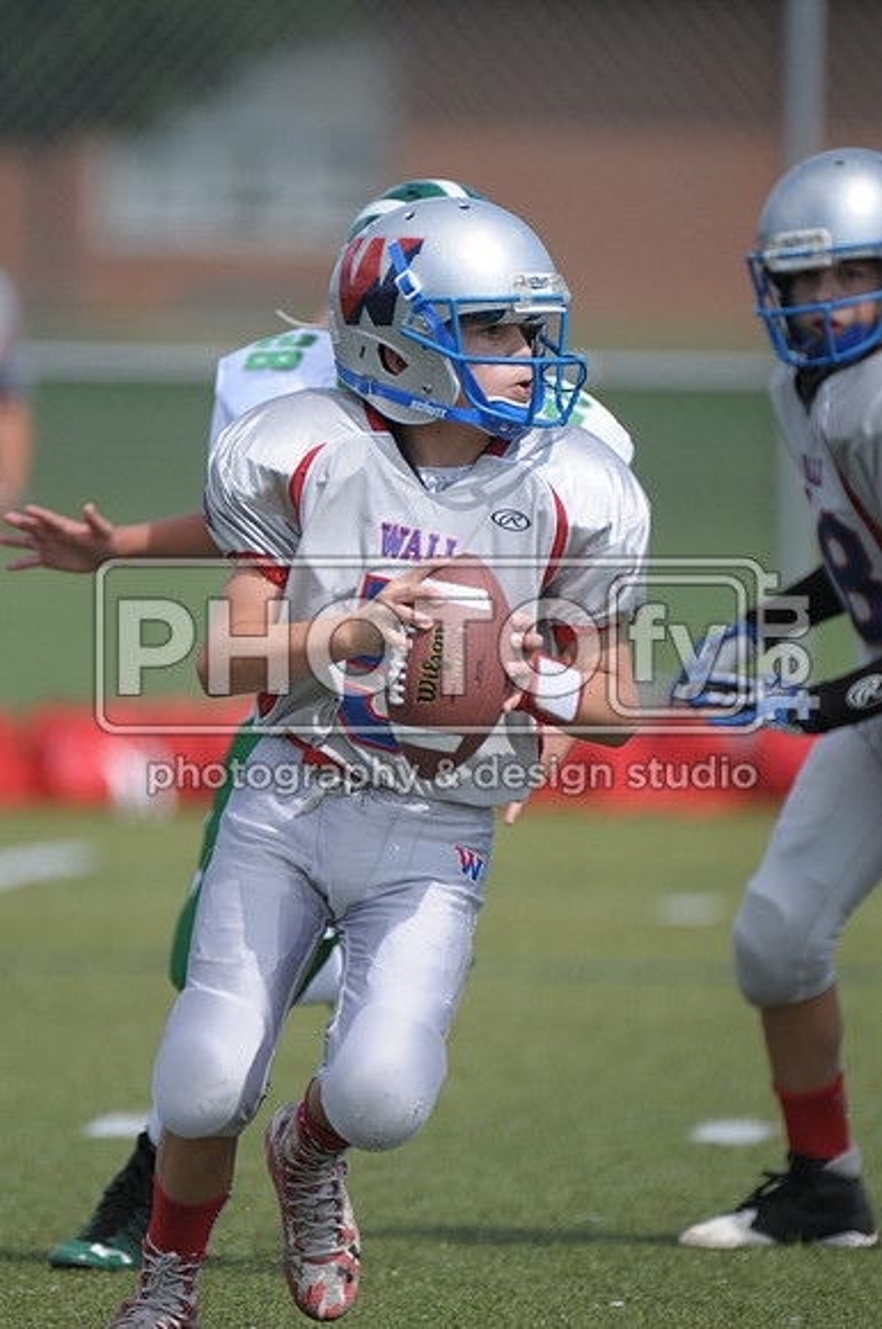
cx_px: 441
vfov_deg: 3.4
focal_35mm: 600
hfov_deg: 2.3
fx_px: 22114
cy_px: 664
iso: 500
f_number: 4
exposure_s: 1/3200
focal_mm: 400
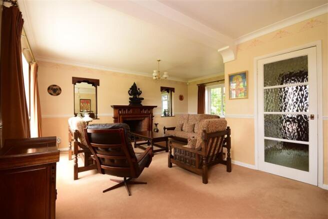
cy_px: 110
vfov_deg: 72.0
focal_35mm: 16
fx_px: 150
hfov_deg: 95.0
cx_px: 164
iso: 160
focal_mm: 11
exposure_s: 1/10
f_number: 9
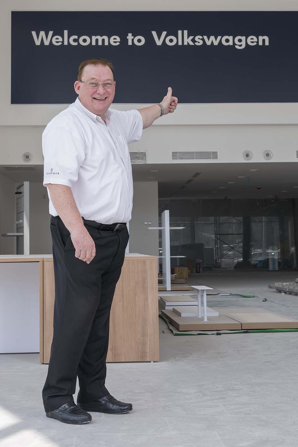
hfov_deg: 27.0
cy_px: 224
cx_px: 149
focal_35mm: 50
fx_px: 621
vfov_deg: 39.6
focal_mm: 50
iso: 500
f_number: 9
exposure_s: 1/200
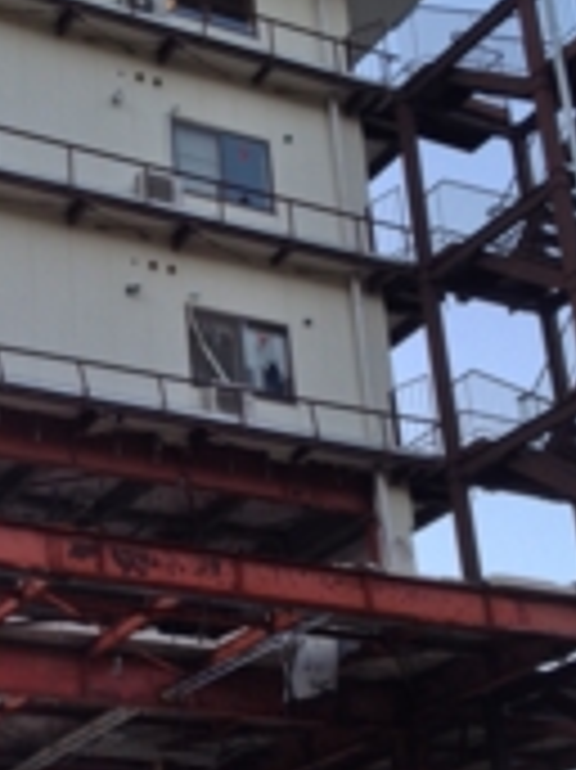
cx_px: 40
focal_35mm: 82
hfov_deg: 17.7
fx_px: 1822
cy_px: 540
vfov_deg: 23.7
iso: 64
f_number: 2.4
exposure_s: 1/40
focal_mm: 4.28
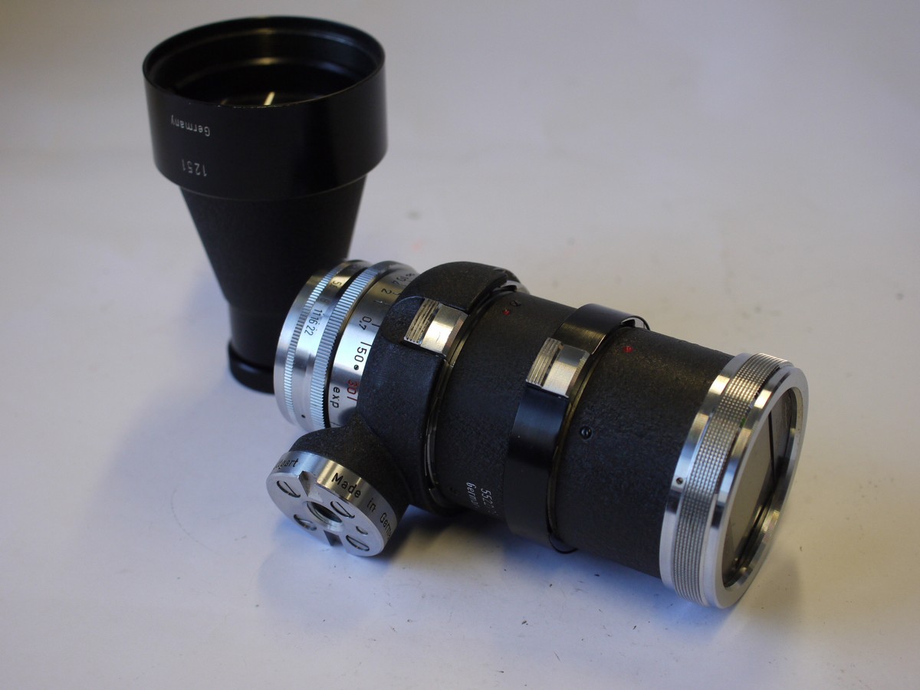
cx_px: 460
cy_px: 345
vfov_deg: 24.4
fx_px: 1595
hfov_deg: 32.2
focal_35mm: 60
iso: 400
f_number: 4.5
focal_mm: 30
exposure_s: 1/200
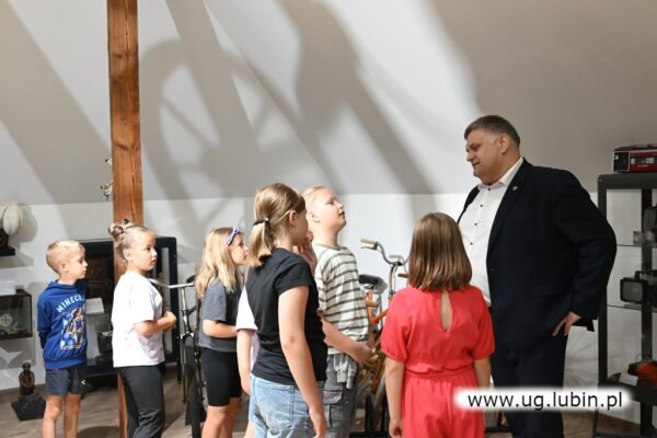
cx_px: 328
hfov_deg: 46.4
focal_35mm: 42
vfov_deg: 31.9
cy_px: 219
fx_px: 766
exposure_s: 1/125
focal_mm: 28
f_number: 2.8
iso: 3200
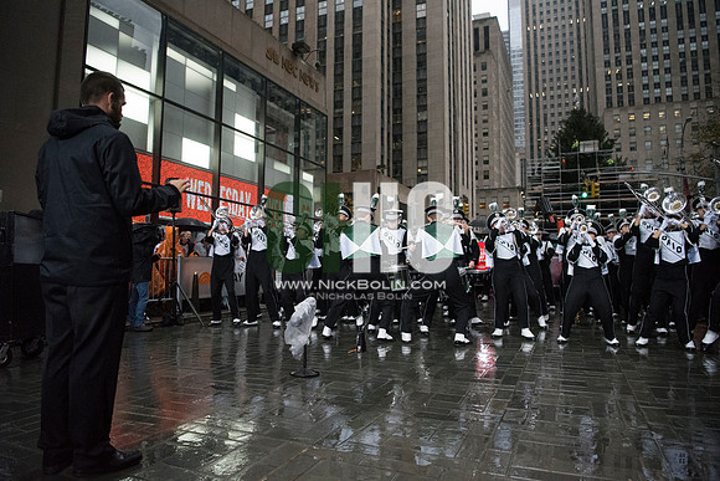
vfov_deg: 53.2
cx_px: 360
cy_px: 240
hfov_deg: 73.7
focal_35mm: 24
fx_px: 480
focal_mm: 24
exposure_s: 1/4000
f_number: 2.8
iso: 10000
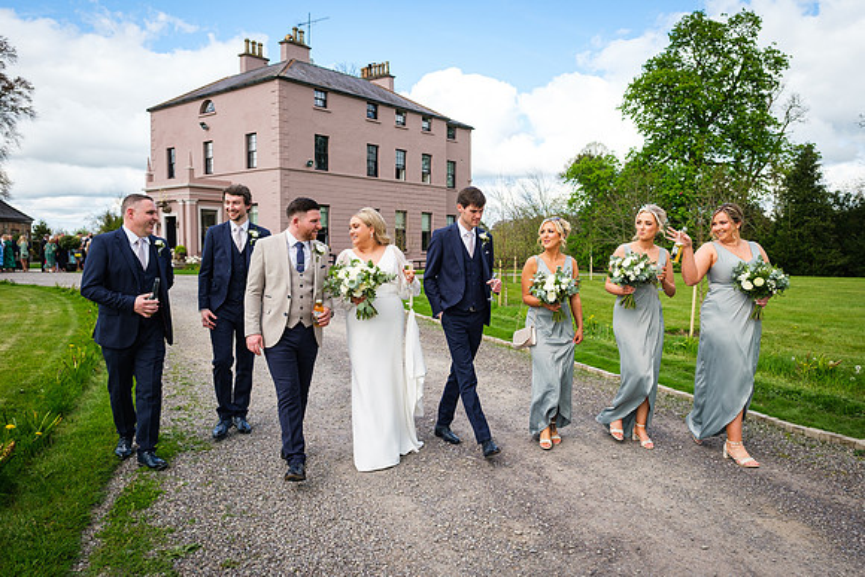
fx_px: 626
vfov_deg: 49.5
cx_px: 459
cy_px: 300
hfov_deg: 69.2
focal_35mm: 26
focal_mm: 16
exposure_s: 1/400
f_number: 4
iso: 160
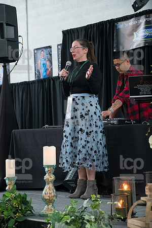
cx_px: 76
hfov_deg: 16.1
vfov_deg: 23.9
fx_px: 538
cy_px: 114
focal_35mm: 85
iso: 4000
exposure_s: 1/250
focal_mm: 85
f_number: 5.6
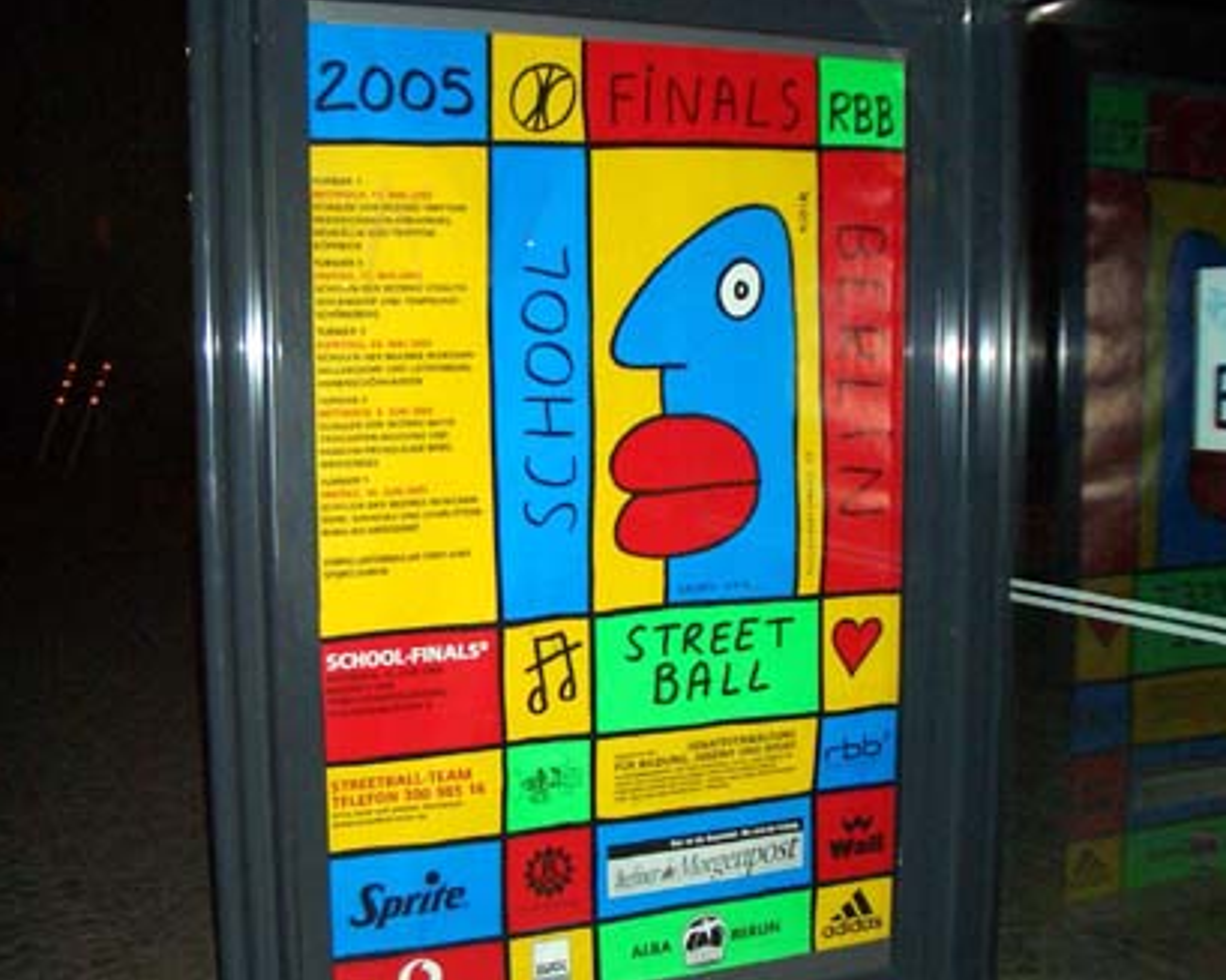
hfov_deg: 40.3
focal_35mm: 46
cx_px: 610
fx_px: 1669
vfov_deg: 32.6
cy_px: 608
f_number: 2.6
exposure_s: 1/60
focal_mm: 5.8
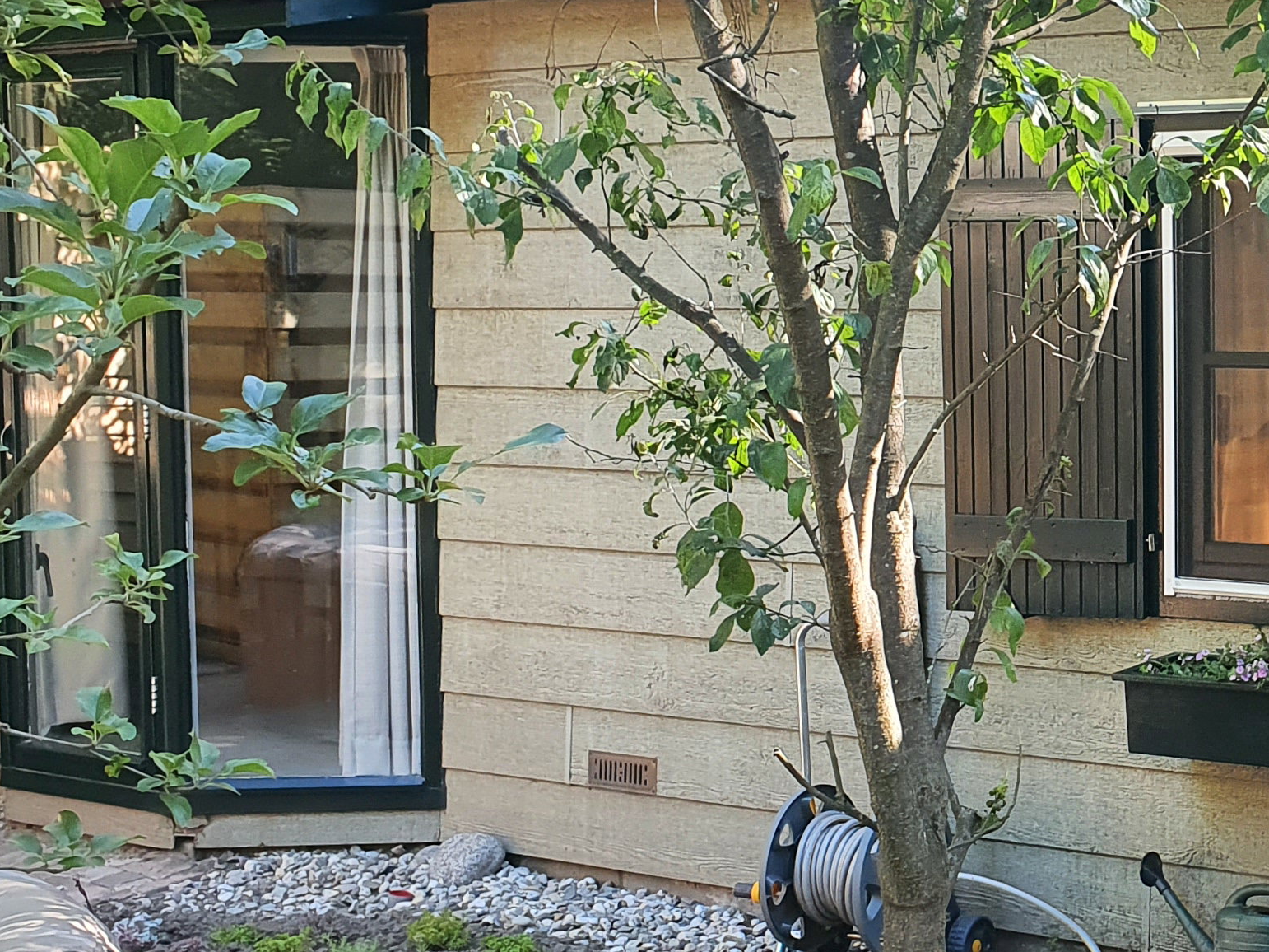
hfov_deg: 26.4
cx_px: 1392
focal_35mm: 68
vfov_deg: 21.6
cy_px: 469
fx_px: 2492
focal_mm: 4.32
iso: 100
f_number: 2.4
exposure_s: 1/120
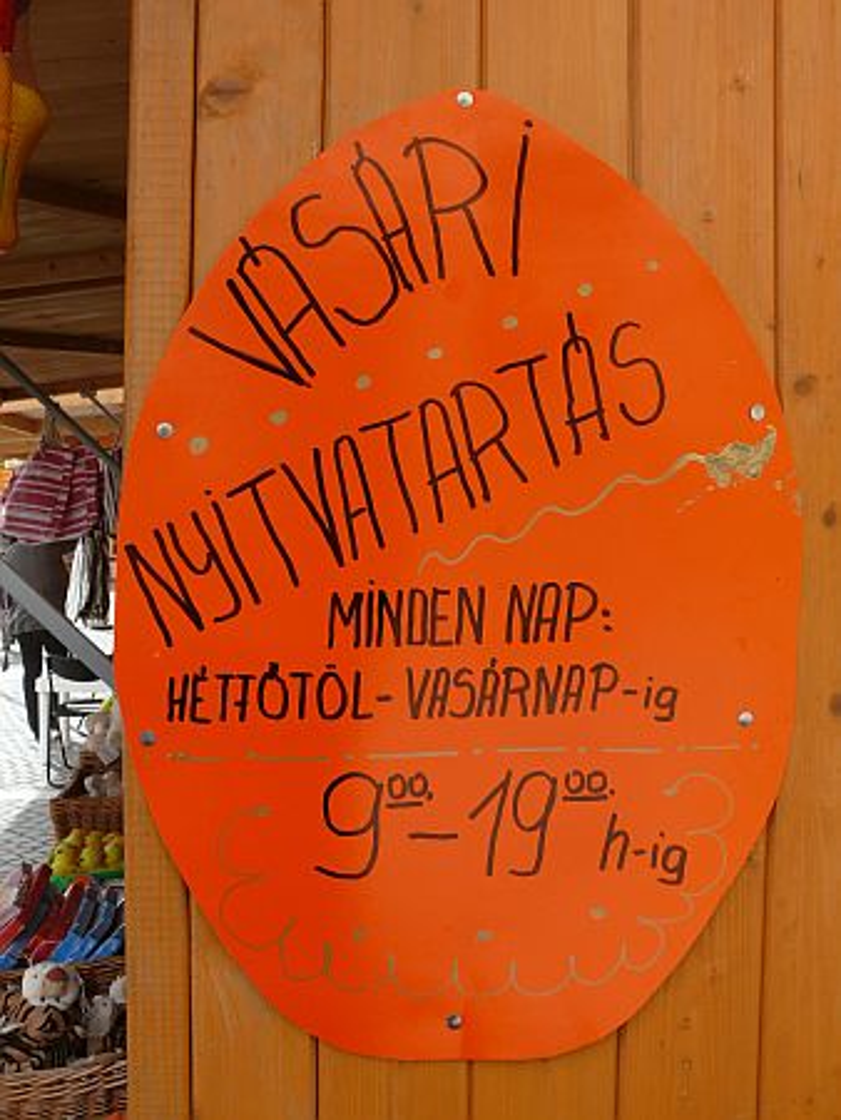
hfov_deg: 40.7
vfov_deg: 52.6
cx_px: 420
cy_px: 560
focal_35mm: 35
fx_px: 1133
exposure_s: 1/250
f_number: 5
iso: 100
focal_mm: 7.4
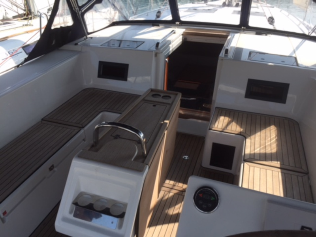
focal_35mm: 29
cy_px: 118
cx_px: 158
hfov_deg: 61.7
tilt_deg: -28.5
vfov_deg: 48.2
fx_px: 265
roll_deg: -1.1
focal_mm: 4.15
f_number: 2.2
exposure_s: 1/1199
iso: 32
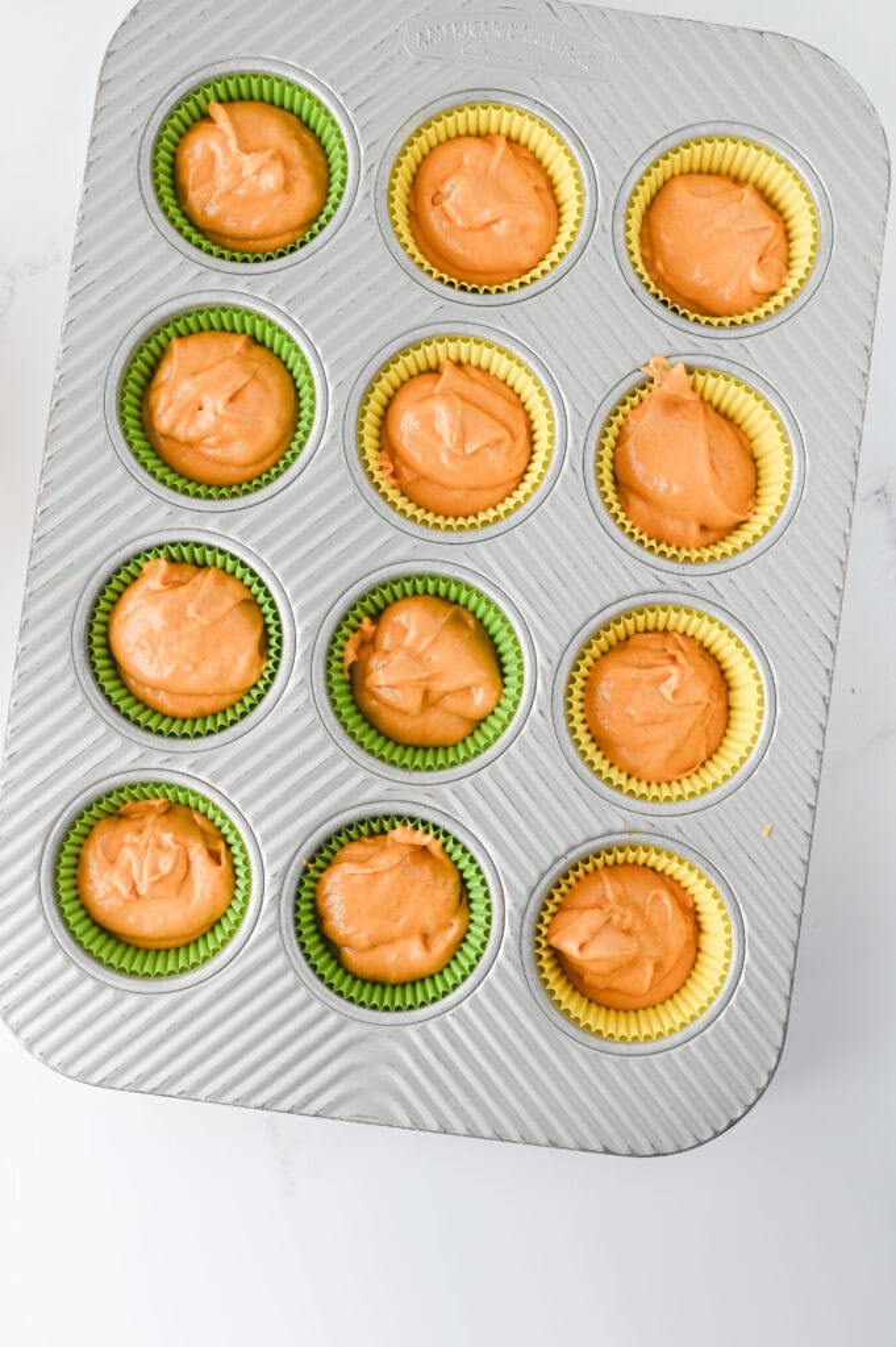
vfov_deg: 39.6
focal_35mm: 50
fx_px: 1870
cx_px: 448
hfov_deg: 26.9
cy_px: 674
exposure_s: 1/160
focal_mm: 50
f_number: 3.2
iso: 200
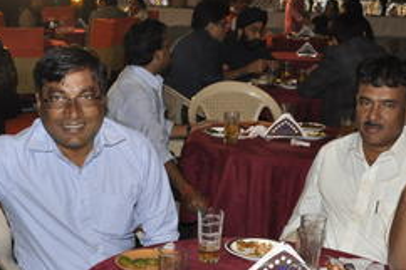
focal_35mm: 78
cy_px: 299
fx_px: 882
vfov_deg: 16.9
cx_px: 158
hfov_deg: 25.9
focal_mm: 21
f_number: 4
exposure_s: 1/60
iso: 800
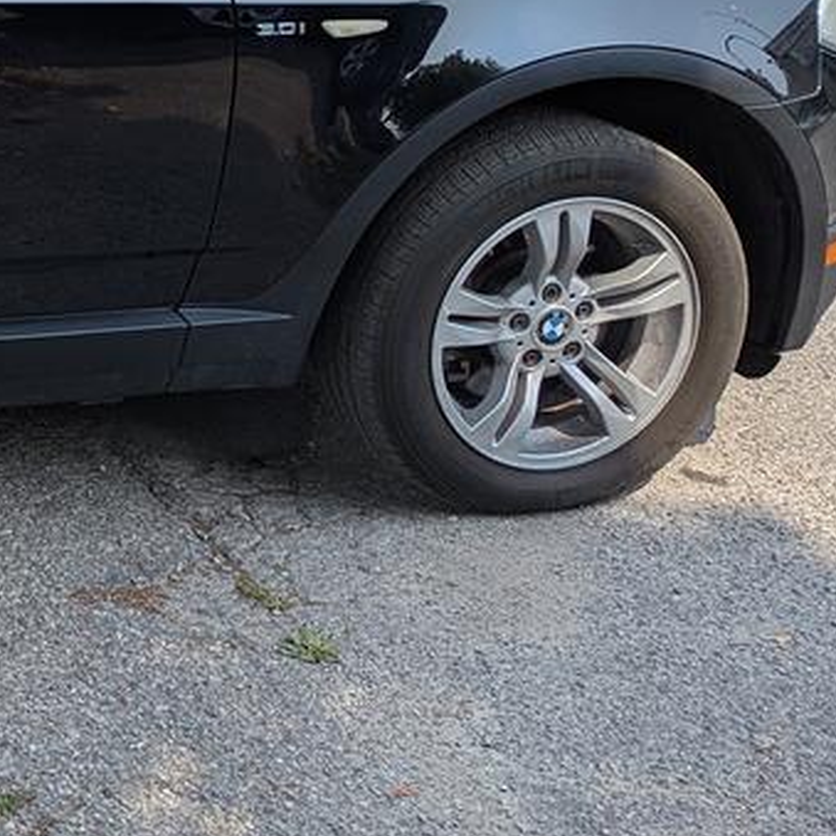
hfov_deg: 18.6
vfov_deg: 21.1
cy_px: 47
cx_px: -494
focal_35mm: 80
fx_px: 2186
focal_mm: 6.81
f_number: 1.85
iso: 47
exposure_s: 1/1795
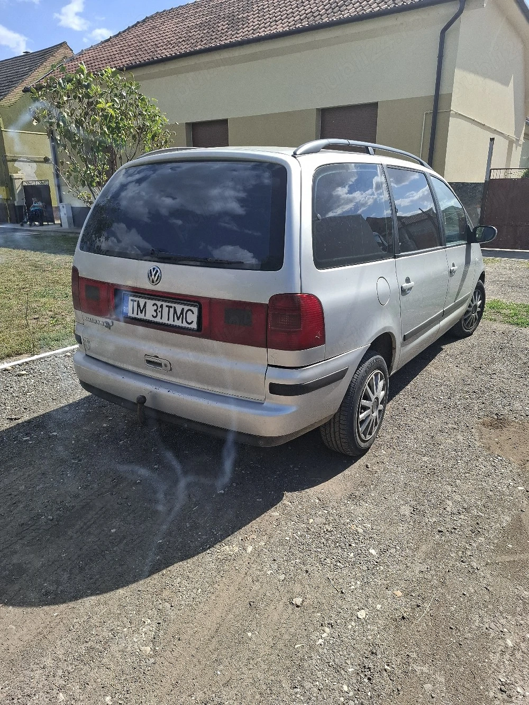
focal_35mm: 23
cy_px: 352
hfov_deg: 58.9
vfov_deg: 73.9
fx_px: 469
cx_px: 264
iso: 50
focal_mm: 5.54
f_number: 1.8
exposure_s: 1/1429
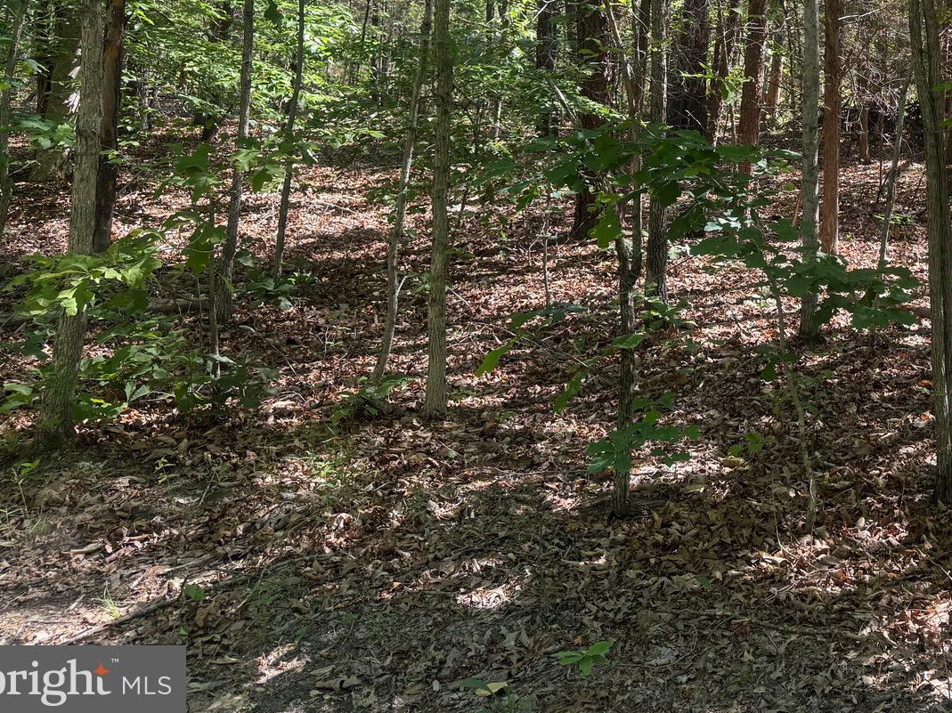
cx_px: 875
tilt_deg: +3.2
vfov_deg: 29.8
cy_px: 35
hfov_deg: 38.2
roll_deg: -1.1
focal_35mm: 46
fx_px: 1265
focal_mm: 6.76
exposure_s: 1/355
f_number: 1.78
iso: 100
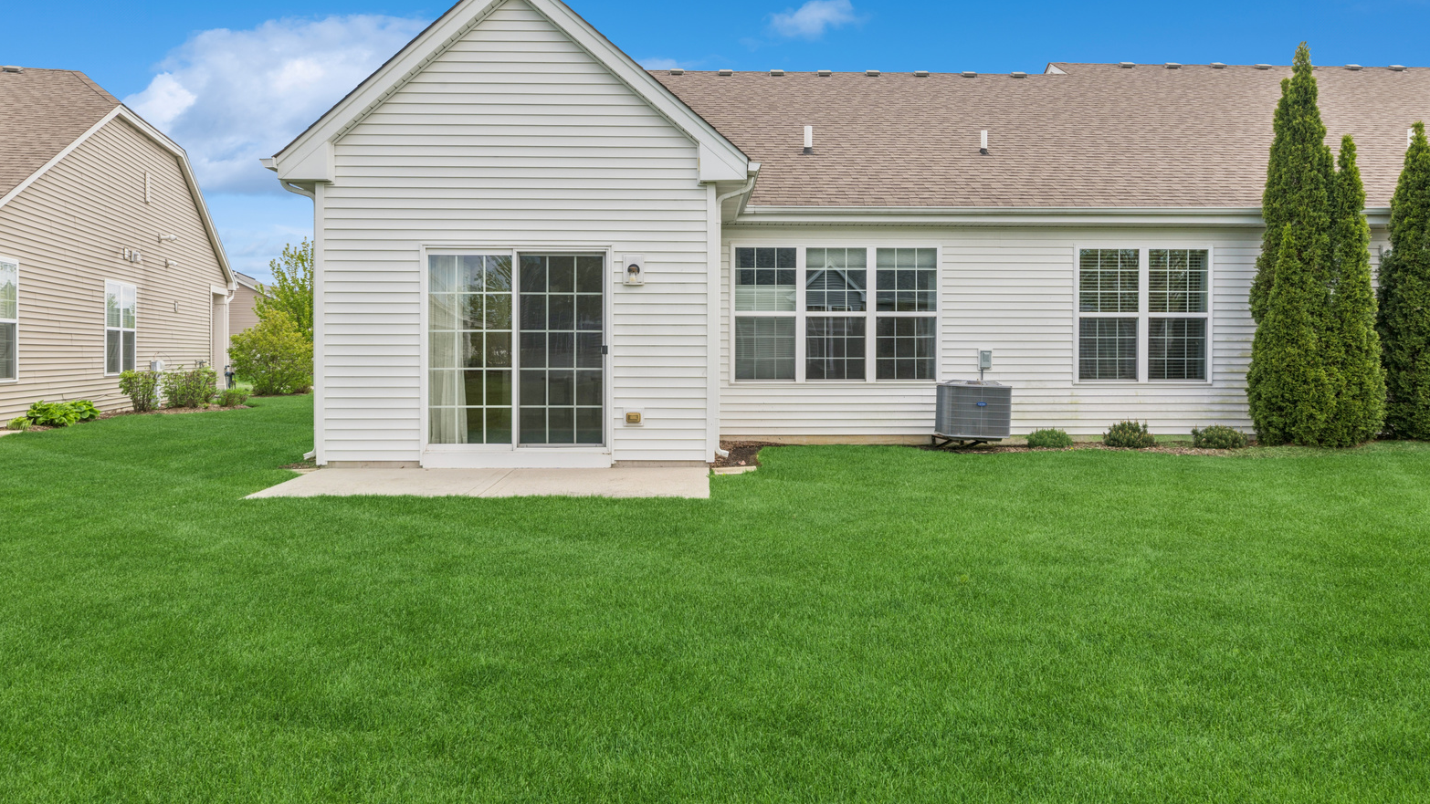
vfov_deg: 44.4
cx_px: 727
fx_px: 986
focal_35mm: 26
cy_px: 372
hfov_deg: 71.9
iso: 160
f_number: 13
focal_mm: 24
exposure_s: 1/125
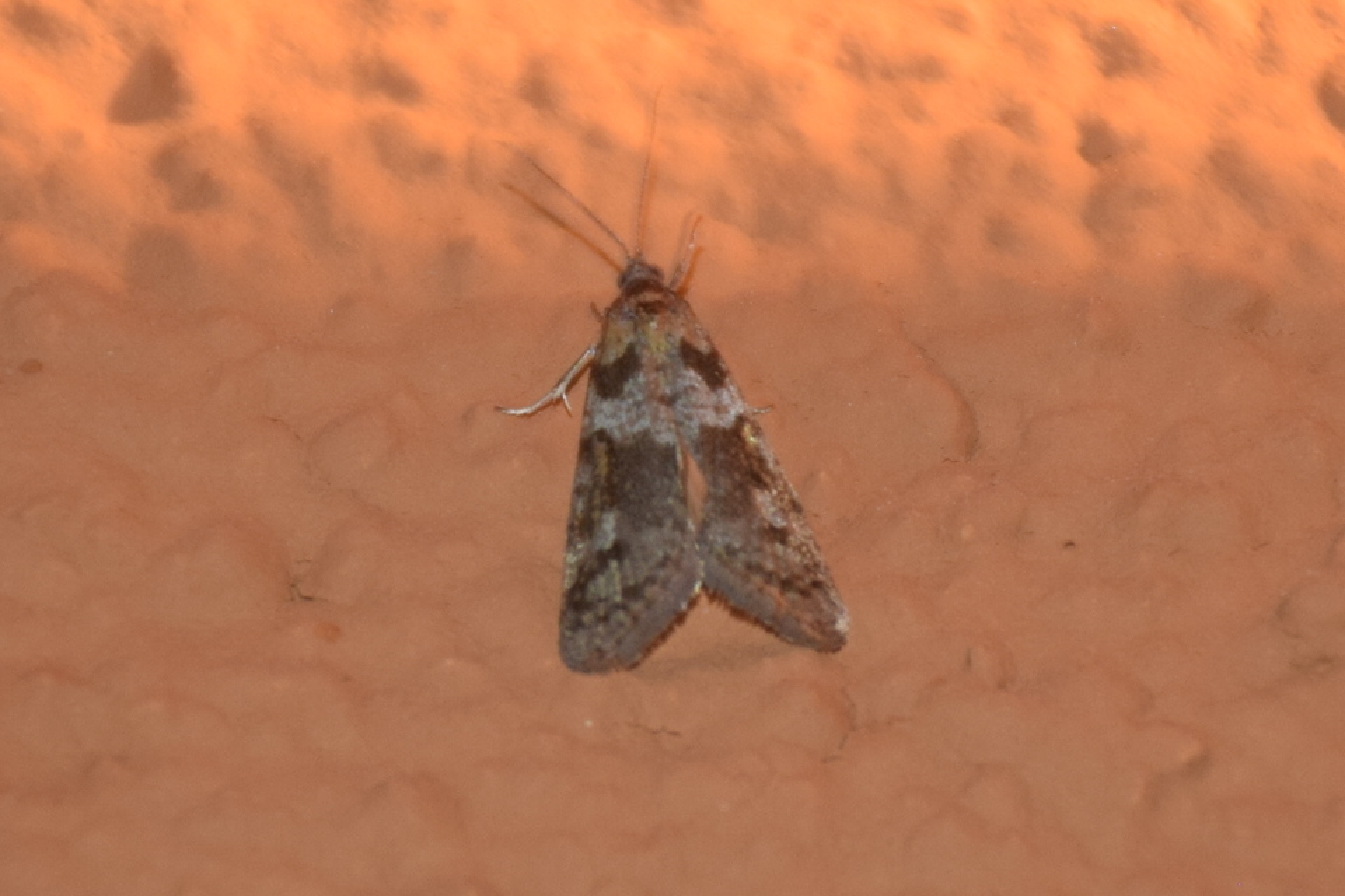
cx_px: 672
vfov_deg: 6.5
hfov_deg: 9.8
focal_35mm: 210
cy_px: 448
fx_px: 7845
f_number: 5.6
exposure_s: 1/60
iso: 400
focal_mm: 140
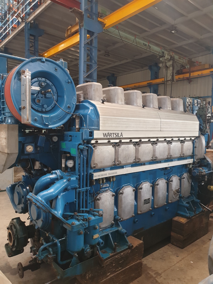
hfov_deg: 53.1
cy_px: 142
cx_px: 106
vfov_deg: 67.3
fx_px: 213
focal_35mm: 26
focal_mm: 4.3
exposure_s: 1/50
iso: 250
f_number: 2.4
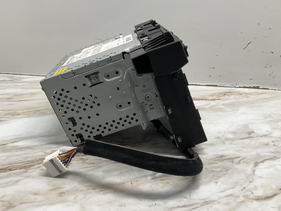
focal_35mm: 32
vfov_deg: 44.1
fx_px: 260
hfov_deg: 56.8
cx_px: 131
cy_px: 99
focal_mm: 3
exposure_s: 1/370
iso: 25
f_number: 1.8
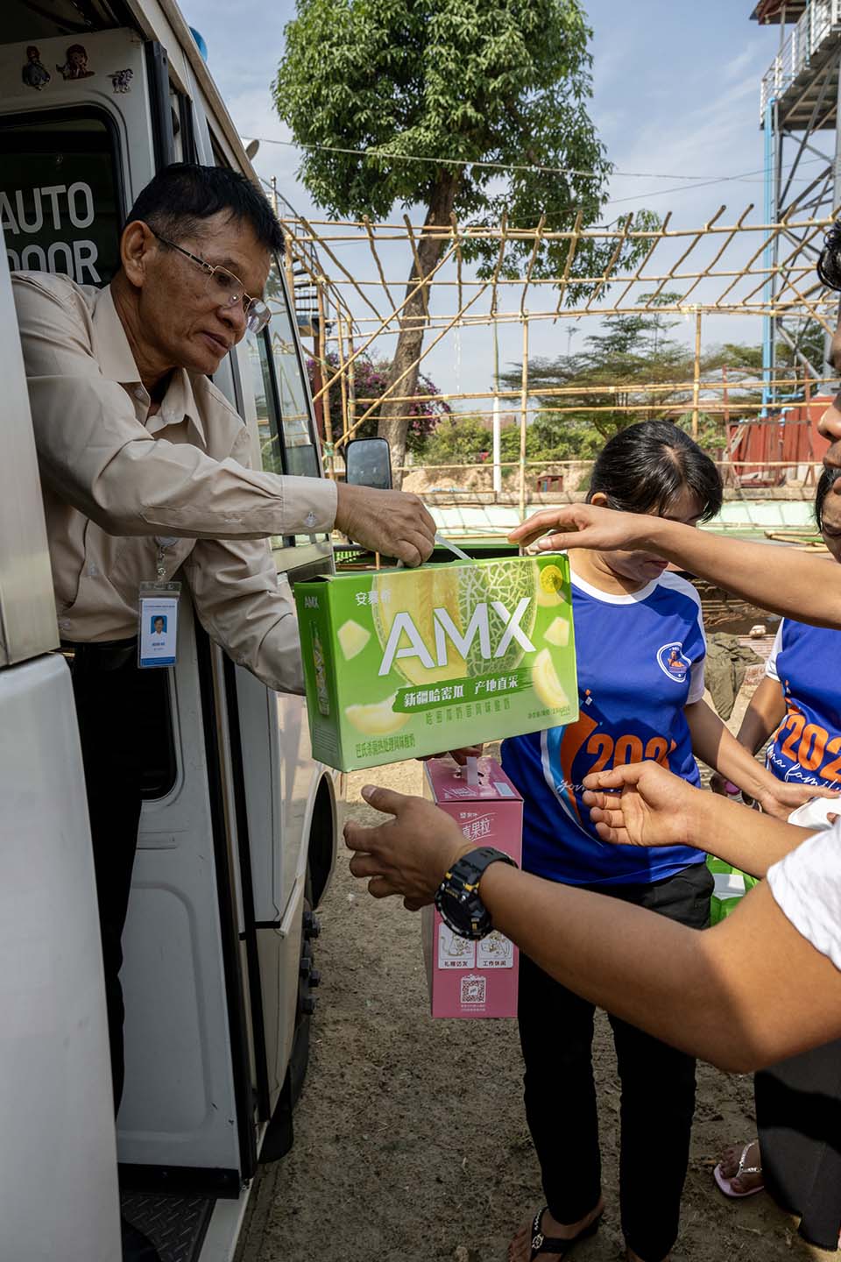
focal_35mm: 29
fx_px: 1016
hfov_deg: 45.0
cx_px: 420
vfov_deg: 63.7
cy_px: 631
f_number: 8
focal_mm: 29
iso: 220
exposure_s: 1/320
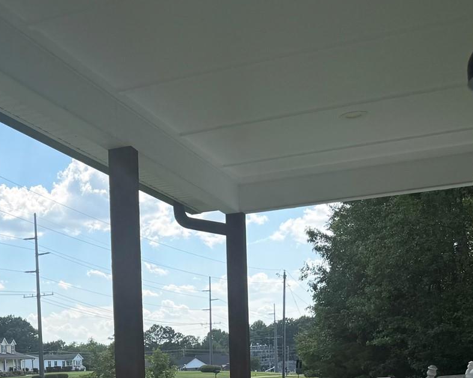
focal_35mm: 61
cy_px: 427
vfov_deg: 23.3
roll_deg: +2.7
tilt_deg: -3.4
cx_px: 1
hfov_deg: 29.0
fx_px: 854
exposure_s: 1/4405
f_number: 1.78
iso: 80
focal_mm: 6.76
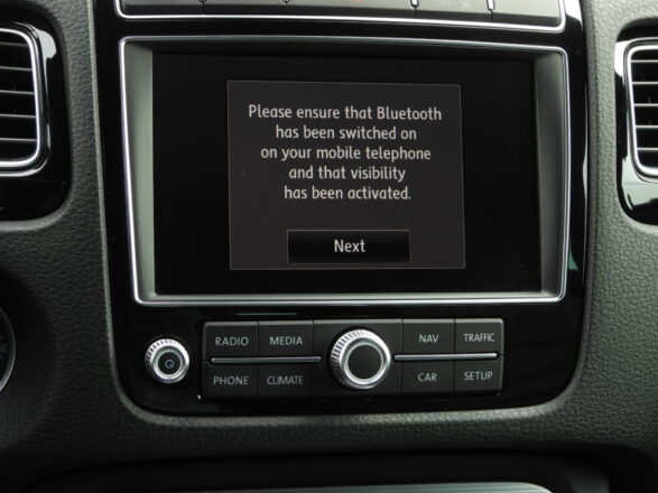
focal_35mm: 97
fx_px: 1843
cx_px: 336
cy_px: 202
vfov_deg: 15.2
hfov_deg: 20.2
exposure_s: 1/100
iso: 100
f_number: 3.5
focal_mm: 14.4
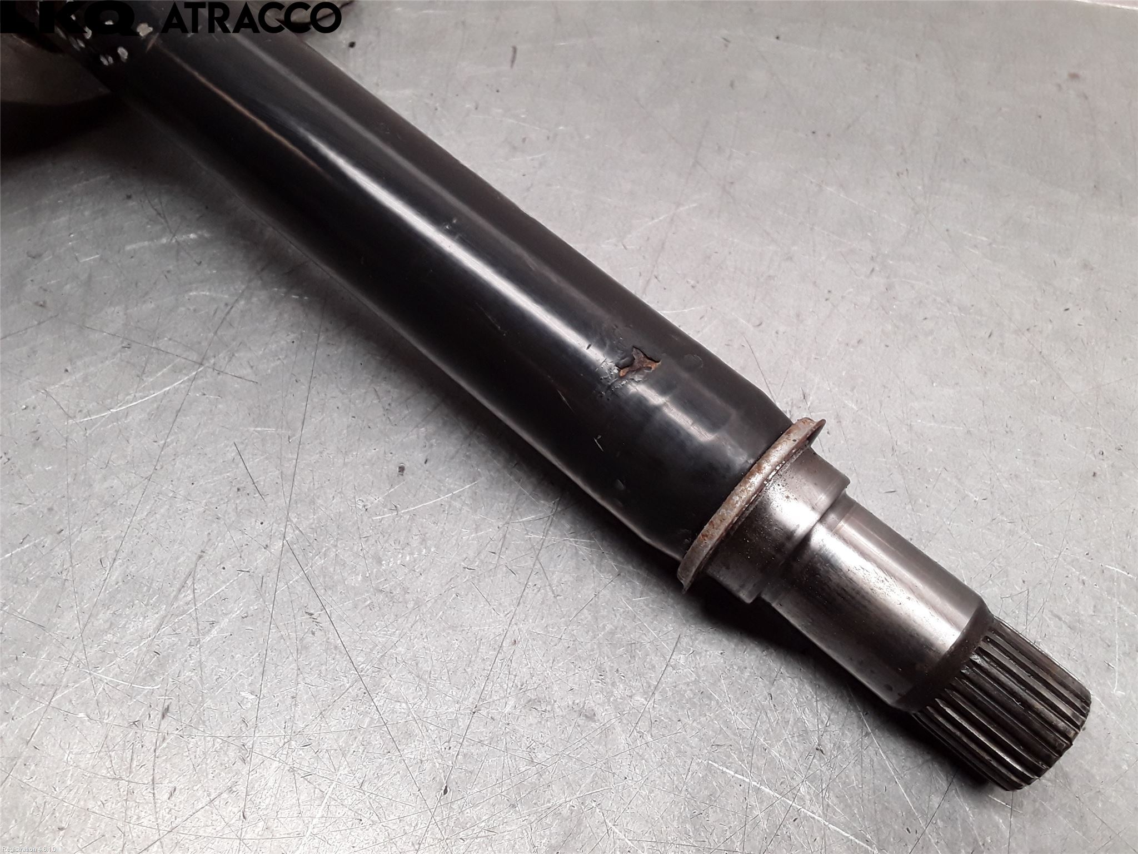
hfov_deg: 63.4
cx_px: 569
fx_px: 920
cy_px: 427
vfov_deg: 49.7
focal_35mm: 28
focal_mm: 2.91
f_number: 1.9
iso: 100
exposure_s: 1/100
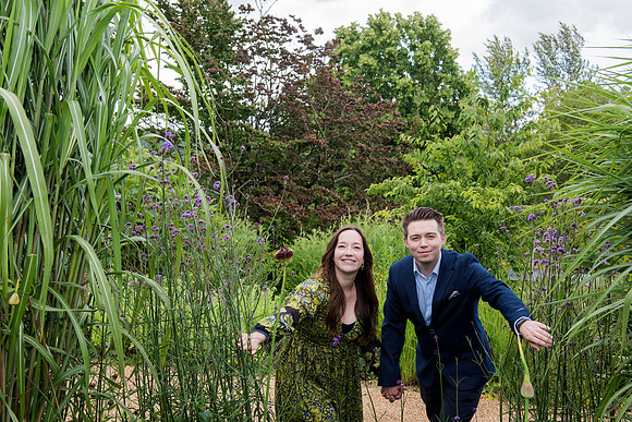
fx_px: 702
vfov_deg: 33.4
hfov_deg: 48.4
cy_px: 211
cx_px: 316
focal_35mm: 40
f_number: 8
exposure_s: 1/250
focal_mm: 40
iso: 400
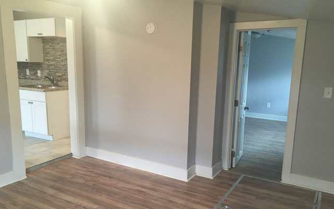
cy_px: 118
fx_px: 282
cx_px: 166
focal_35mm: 31
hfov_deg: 61.2
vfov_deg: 40.5
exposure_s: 1/33
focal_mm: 4.15
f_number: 2.2
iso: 160
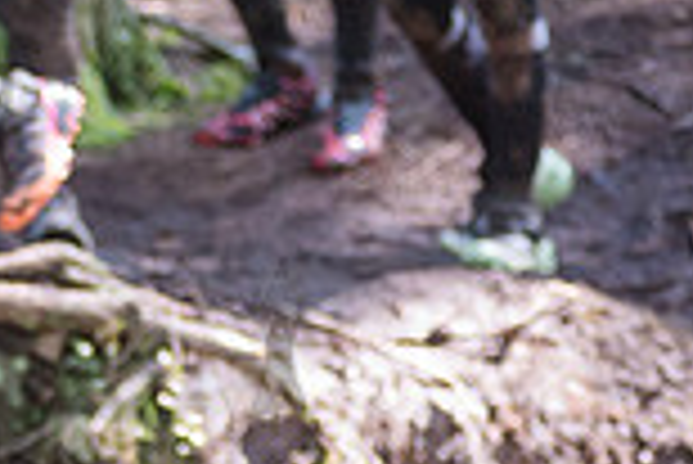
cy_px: 336
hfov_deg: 4.7
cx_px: -594
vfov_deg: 3.2
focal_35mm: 436
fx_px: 8401
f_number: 3.2
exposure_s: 1/400
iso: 1000
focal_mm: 105
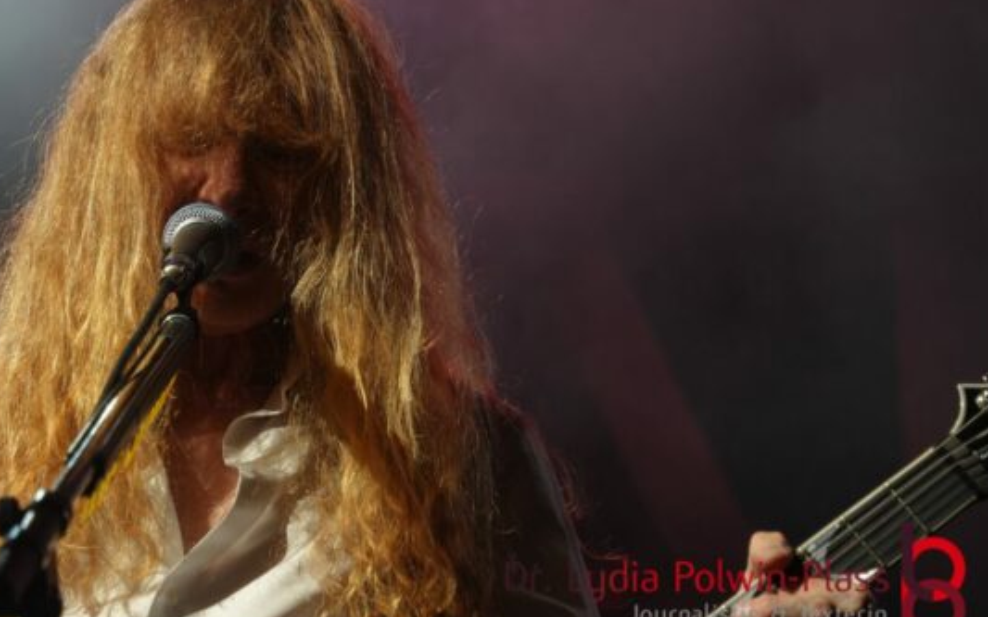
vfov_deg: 6.8
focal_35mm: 194
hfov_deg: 10.8
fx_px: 5223
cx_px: 297
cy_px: 280
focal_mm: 88
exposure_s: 1/160
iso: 400
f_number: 5.6
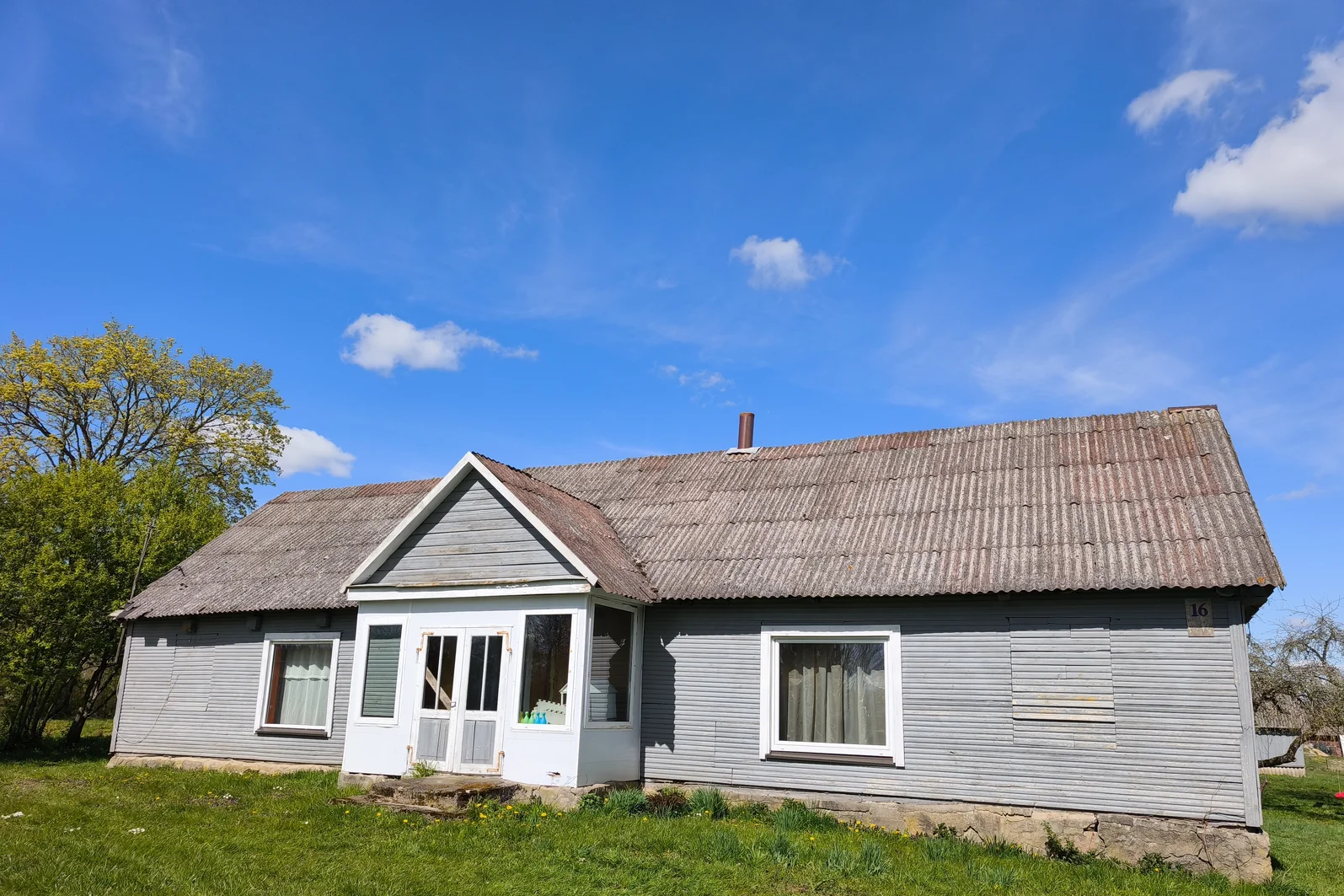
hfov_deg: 73.7
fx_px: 896
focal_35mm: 24
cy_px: 505
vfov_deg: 53.0
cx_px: 673
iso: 64
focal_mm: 6.57
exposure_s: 1/7659
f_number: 1.6
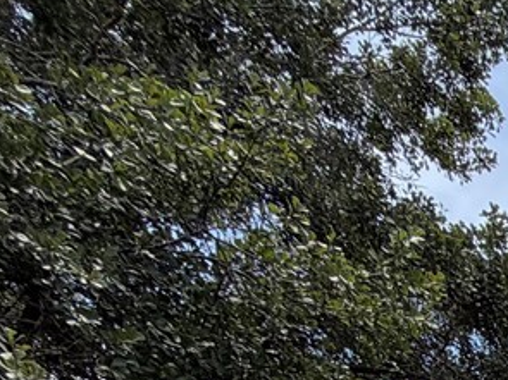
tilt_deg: +0.4
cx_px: 1009
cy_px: 941
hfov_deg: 17.9
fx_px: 1115
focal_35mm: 76
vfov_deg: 13.5
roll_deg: +0.7
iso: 25
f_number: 2.2
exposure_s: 1/770
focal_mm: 2.22
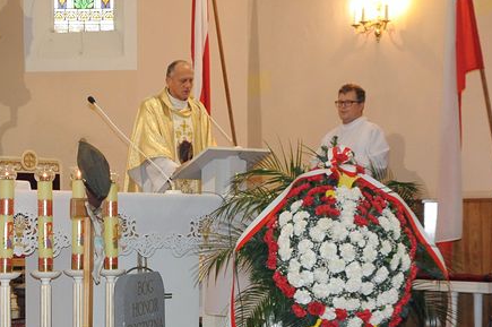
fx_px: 1201
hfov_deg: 23.0
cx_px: 155
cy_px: 245
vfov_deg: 15.4
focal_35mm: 88
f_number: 5
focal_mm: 30
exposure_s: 1/60
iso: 1600
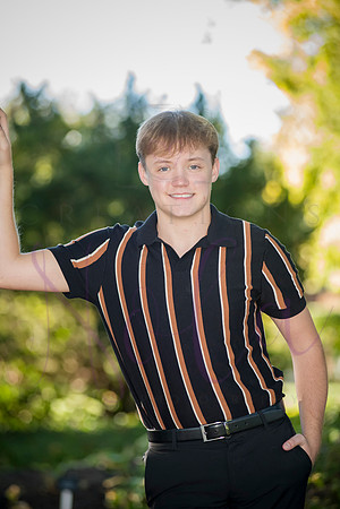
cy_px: 254
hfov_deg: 9.5
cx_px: 170
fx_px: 2054
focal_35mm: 145
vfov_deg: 14.2
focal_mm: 145
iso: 800
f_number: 3.5
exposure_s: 1/400
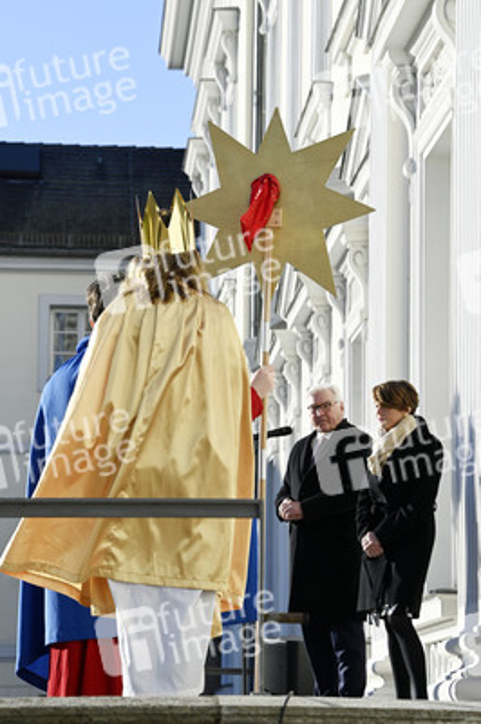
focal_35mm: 135
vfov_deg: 15.2
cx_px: 240
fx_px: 2710
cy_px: 362
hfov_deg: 10.1
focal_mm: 135
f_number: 11
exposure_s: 1/250
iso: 250
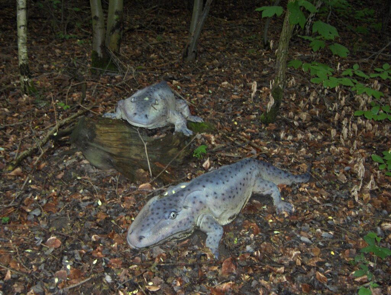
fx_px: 498
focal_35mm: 44
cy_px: 148
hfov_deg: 42.9
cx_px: 196
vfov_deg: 33.0
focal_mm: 9
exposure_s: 1/60
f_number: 2.9
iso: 100
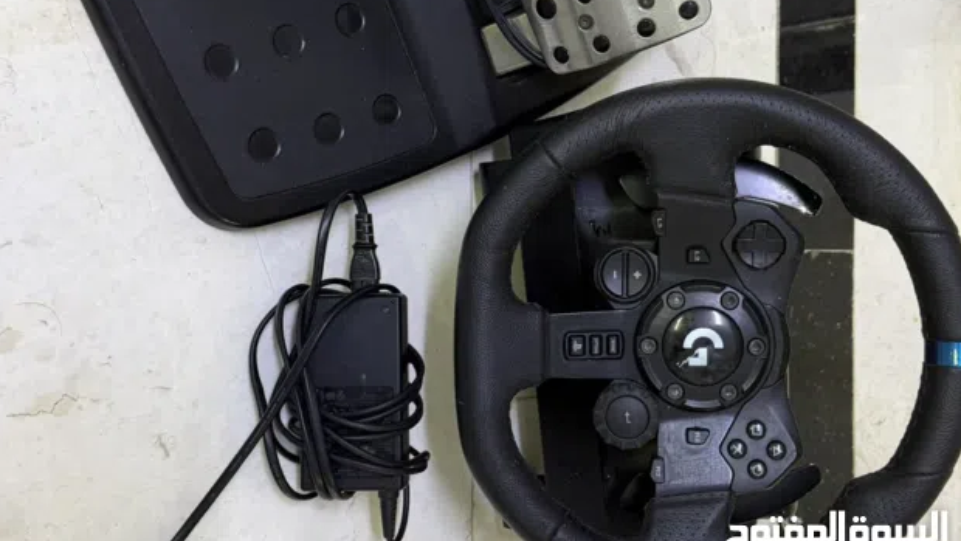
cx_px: 490
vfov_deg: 42.9
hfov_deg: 69.8
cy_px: 287
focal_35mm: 27
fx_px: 688
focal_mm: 6.76
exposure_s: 1/50
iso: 320
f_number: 1.78
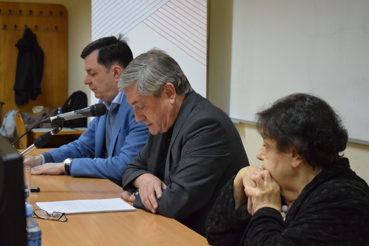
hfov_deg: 28.1
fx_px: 738
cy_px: 123
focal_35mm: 72
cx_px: 184
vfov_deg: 18.9
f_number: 5.3
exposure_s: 1/60
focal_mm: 48
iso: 3200
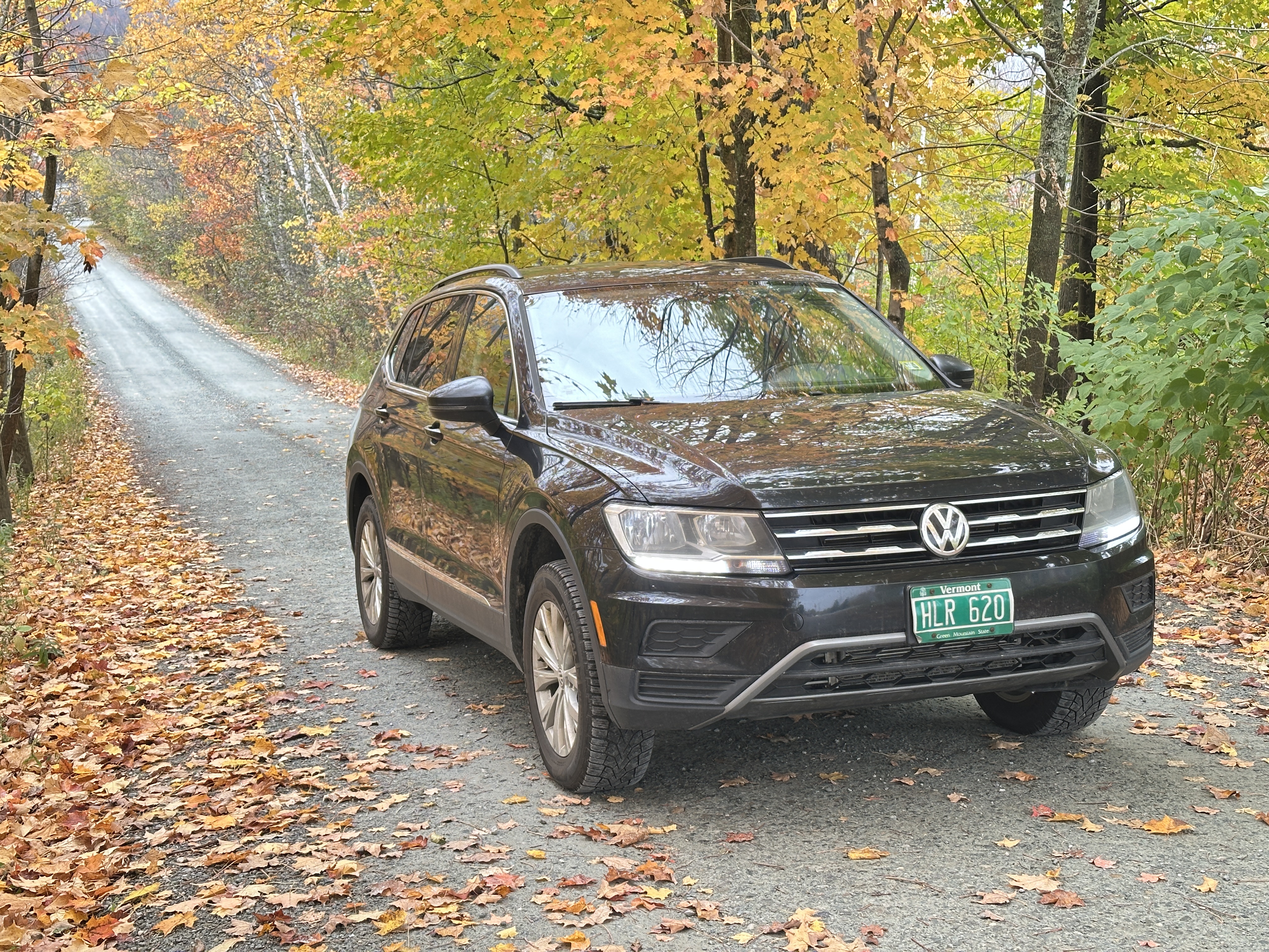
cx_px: 634
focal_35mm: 48
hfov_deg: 39.7
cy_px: 476
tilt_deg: -10.0
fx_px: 1760
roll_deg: -0.9
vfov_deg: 30.3
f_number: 1.78
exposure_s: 1/88
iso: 80
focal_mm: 6.86
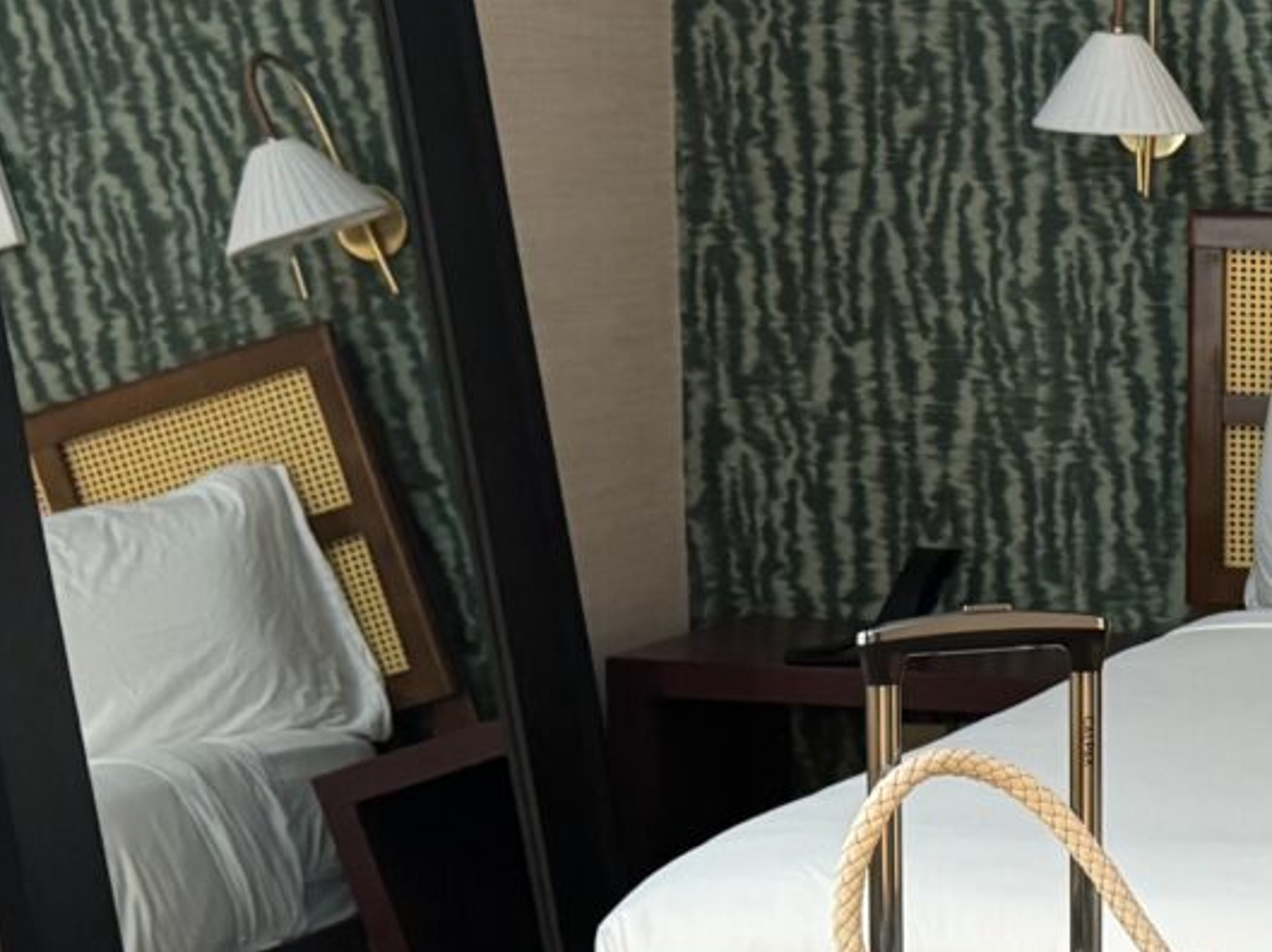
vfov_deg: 15.9
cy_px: 594
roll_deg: +0.9
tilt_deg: -7.6
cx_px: 1861
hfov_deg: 18.8
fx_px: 3415
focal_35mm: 93
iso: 640
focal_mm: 6.76
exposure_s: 1/40
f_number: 1.78
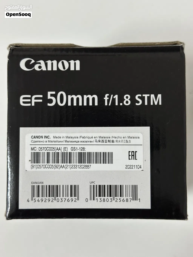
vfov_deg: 39.7
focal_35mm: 48
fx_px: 357
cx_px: 96
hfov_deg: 30.3
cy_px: 128
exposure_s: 1/33
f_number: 1.78
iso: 320
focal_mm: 6.86
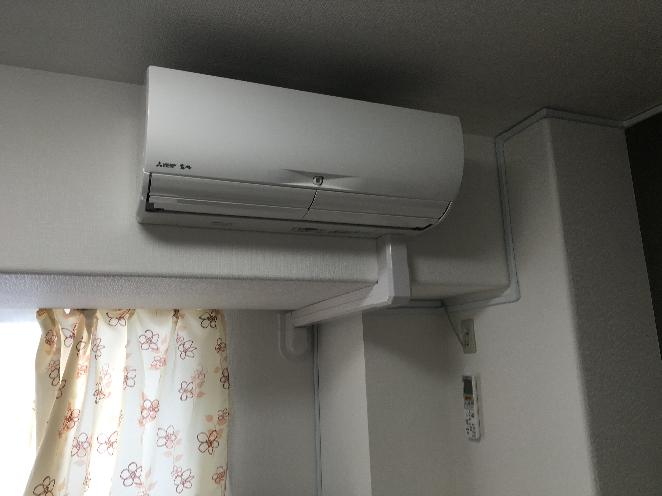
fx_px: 555
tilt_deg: +12.4
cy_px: 248
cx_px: 331
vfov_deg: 48.2
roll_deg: +1.1
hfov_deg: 61.7
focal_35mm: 29
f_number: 2.2
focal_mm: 4.15
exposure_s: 1/40
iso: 32
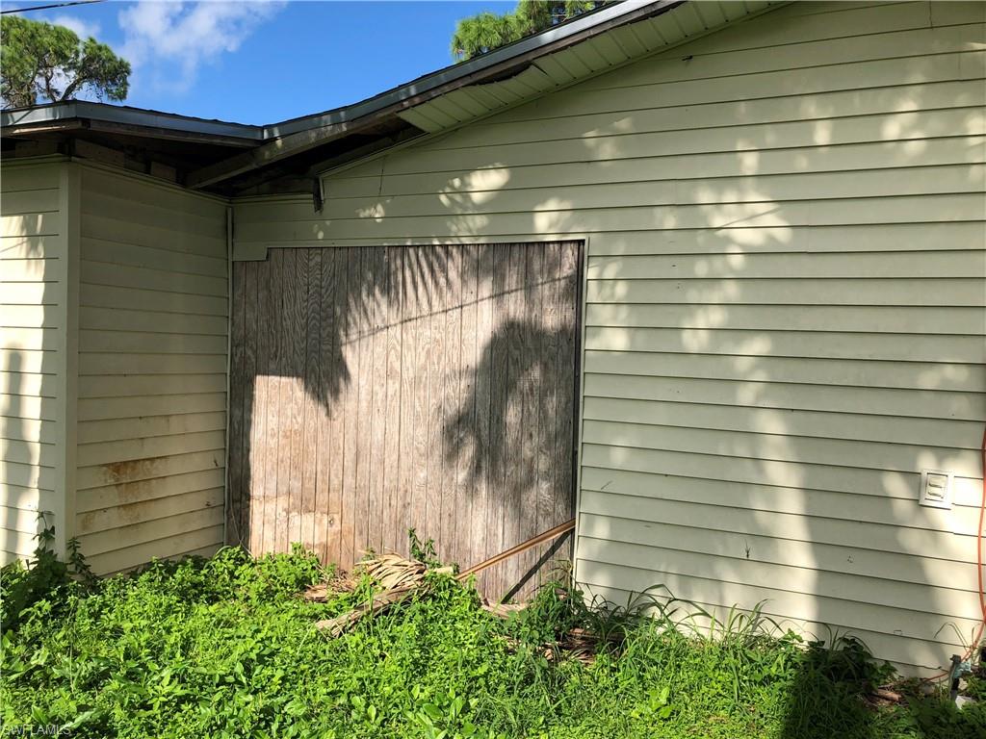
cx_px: 493
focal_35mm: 28
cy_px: 370
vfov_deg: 49.7
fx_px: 798
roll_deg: +0.0
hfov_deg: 63.4
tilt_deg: -2.5
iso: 20
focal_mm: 3.99
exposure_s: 1/1548
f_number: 1.8
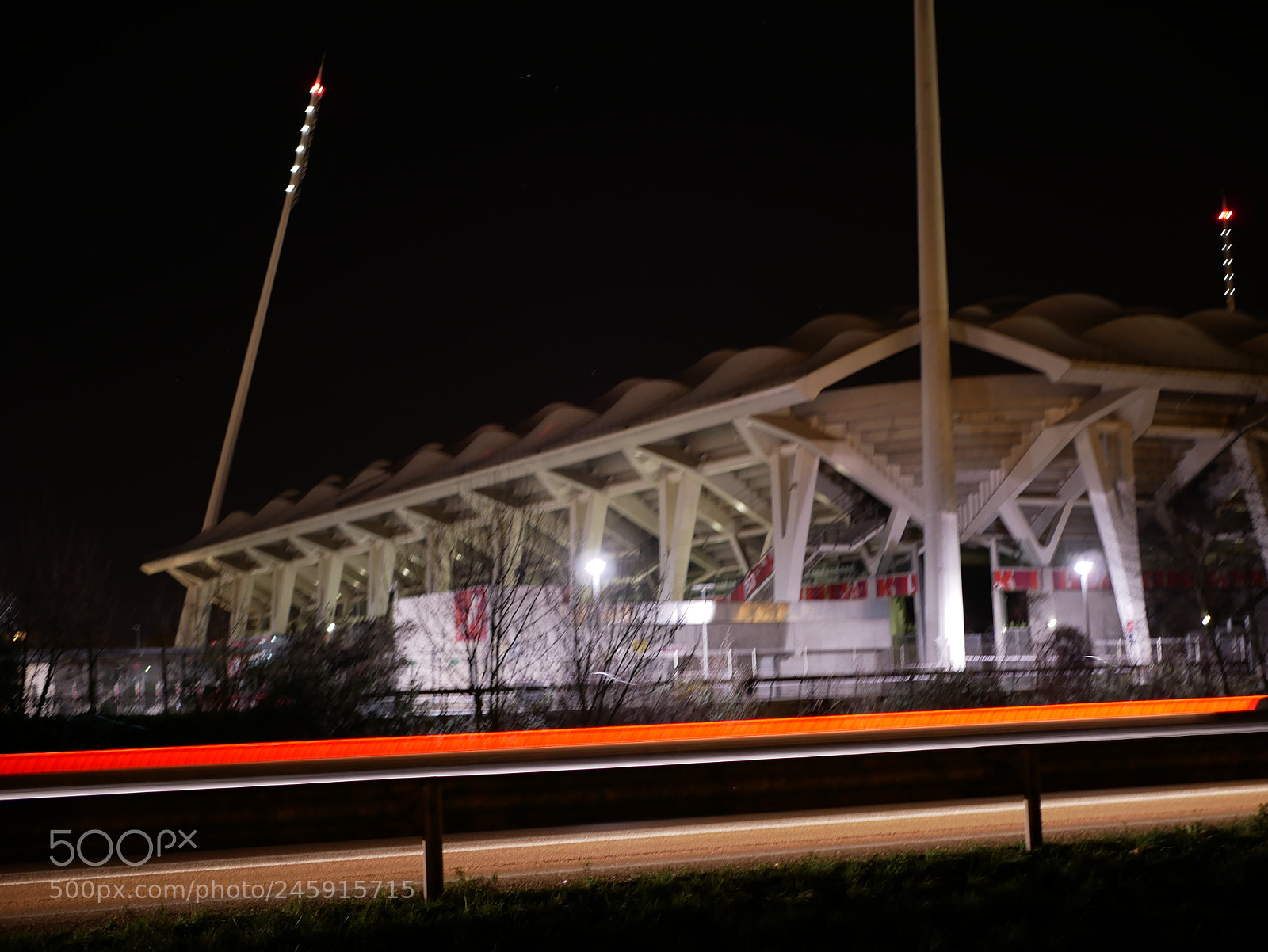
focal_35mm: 50
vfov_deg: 29.1
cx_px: 634
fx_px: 1833
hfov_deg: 38.2
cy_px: 476
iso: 200
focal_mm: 25
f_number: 1.7
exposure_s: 1.3
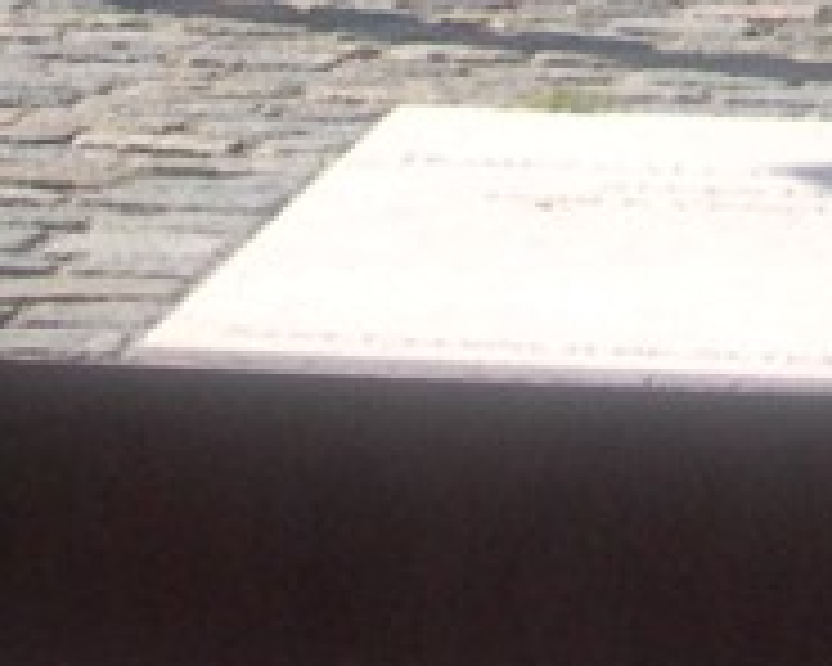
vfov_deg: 7.1
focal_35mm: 205
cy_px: -958
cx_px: -364
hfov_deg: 9.2
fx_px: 5048
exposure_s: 1/250
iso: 100
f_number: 7.6
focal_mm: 8
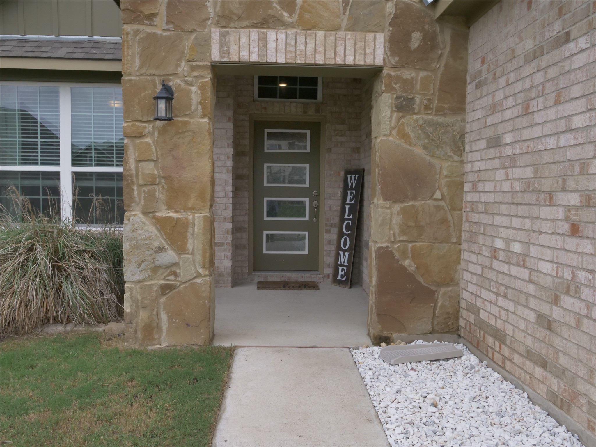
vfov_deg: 46.8
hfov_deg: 60.0
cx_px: 298
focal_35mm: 30
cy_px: 224
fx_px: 517
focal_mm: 15
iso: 1250
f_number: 8
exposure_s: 1/1300
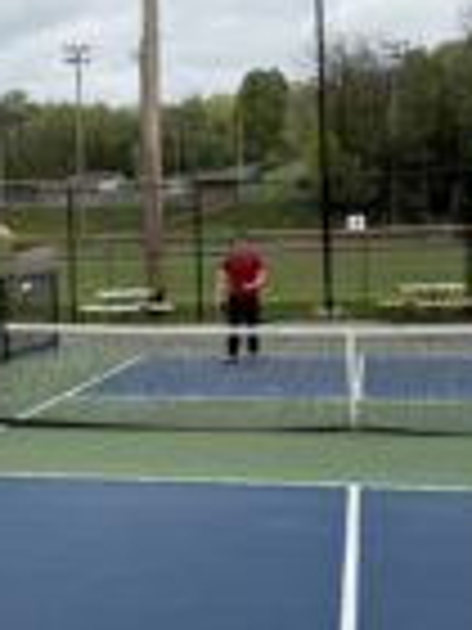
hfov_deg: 23.8
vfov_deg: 32.2
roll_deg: +0.4
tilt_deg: -2.1
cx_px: 47
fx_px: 1091
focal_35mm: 60
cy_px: 342
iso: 80
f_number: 1.78
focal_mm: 6.76
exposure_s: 1/6173
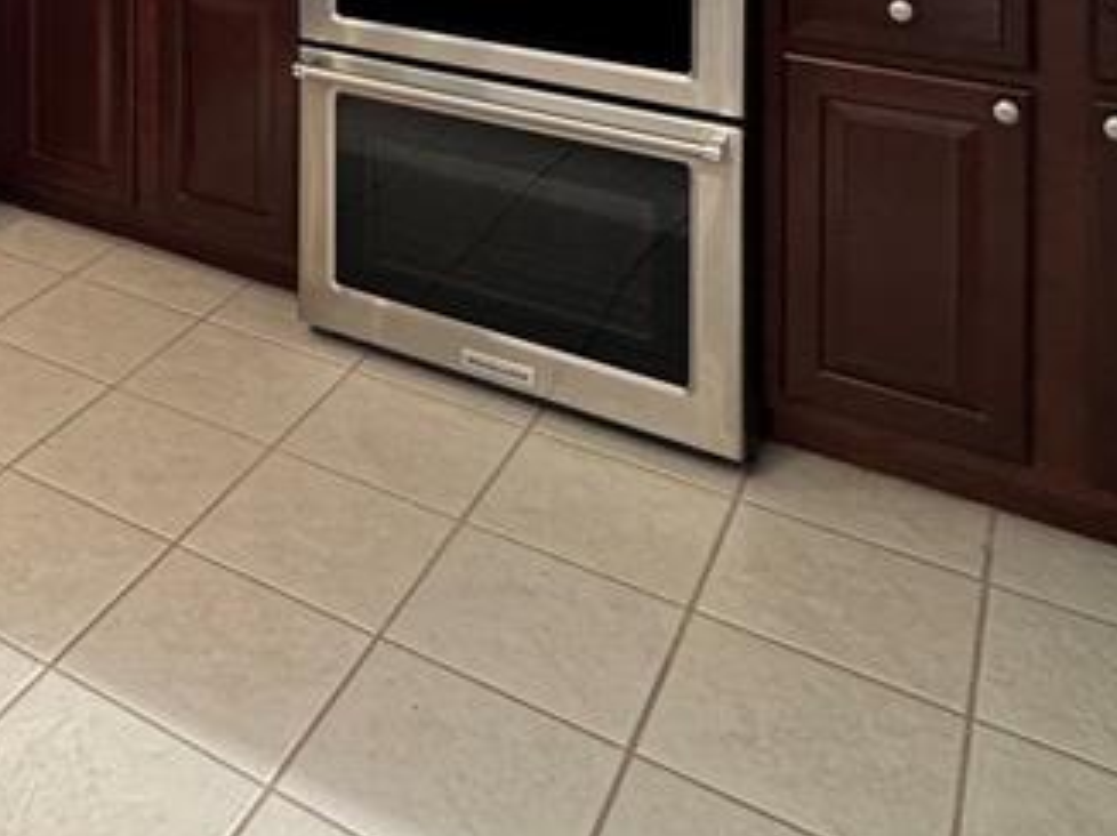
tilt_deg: -1.0
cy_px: -332
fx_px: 1419
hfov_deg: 37.9
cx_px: -21
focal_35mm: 44
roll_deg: +0.7
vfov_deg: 26.3
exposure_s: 1/60
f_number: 2.2
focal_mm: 2.22
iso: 200
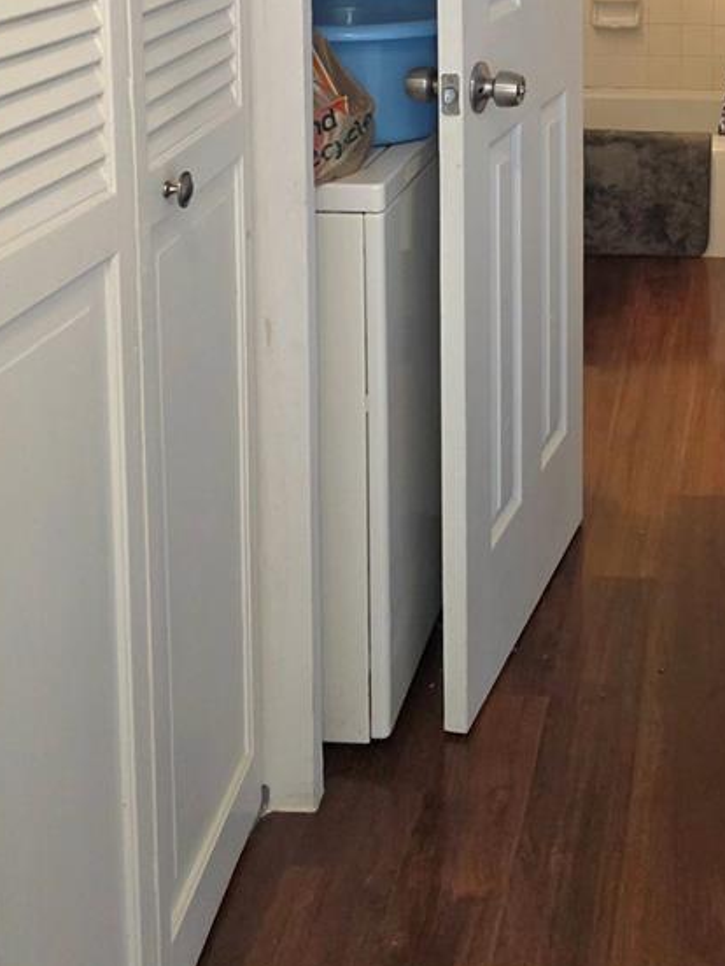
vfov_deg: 34.3
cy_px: -32
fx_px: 1396
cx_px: 681
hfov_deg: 27.8
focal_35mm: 50
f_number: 1.7
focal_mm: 6.3
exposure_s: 1/120
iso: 500
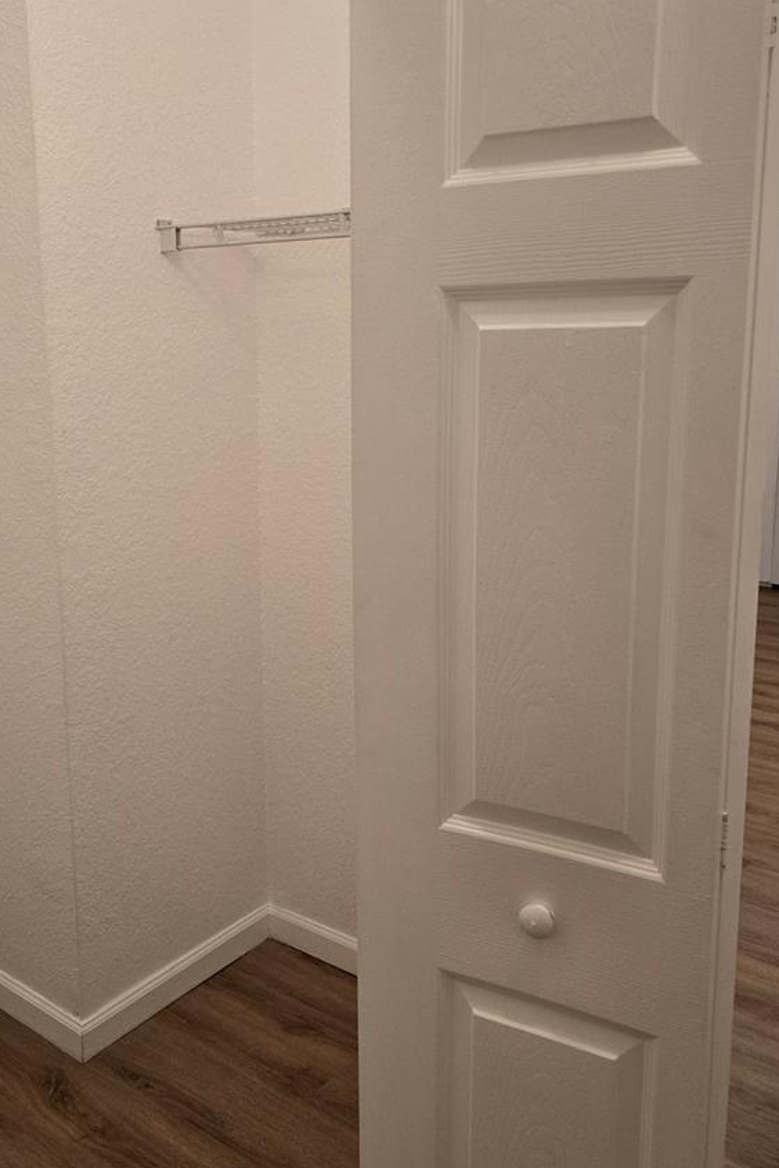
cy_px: 547
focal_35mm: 34
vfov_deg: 55.7
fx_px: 1103
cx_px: 248
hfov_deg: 38.4
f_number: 1.7
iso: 250
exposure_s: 1/120
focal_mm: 6.3
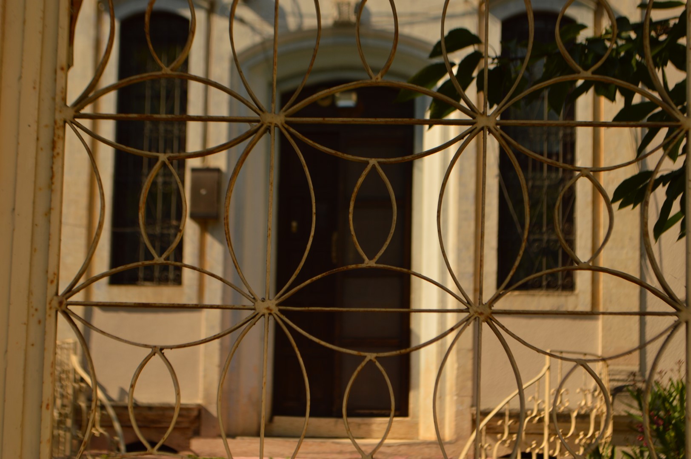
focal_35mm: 82
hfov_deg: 24.6
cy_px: 230
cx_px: 346
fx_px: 1582
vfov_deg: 16.5
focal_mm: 55
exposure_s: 1/500
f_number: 8
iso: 100
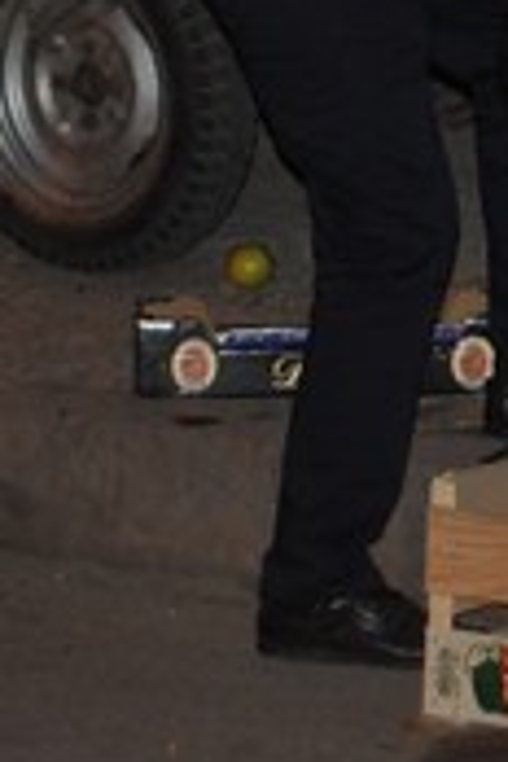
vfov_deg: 6.8
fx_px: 6410
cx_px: 981
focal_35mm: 303
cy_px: -107
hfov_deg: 4.5
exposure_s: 1/60
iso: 800
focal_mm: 55
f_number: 5.6
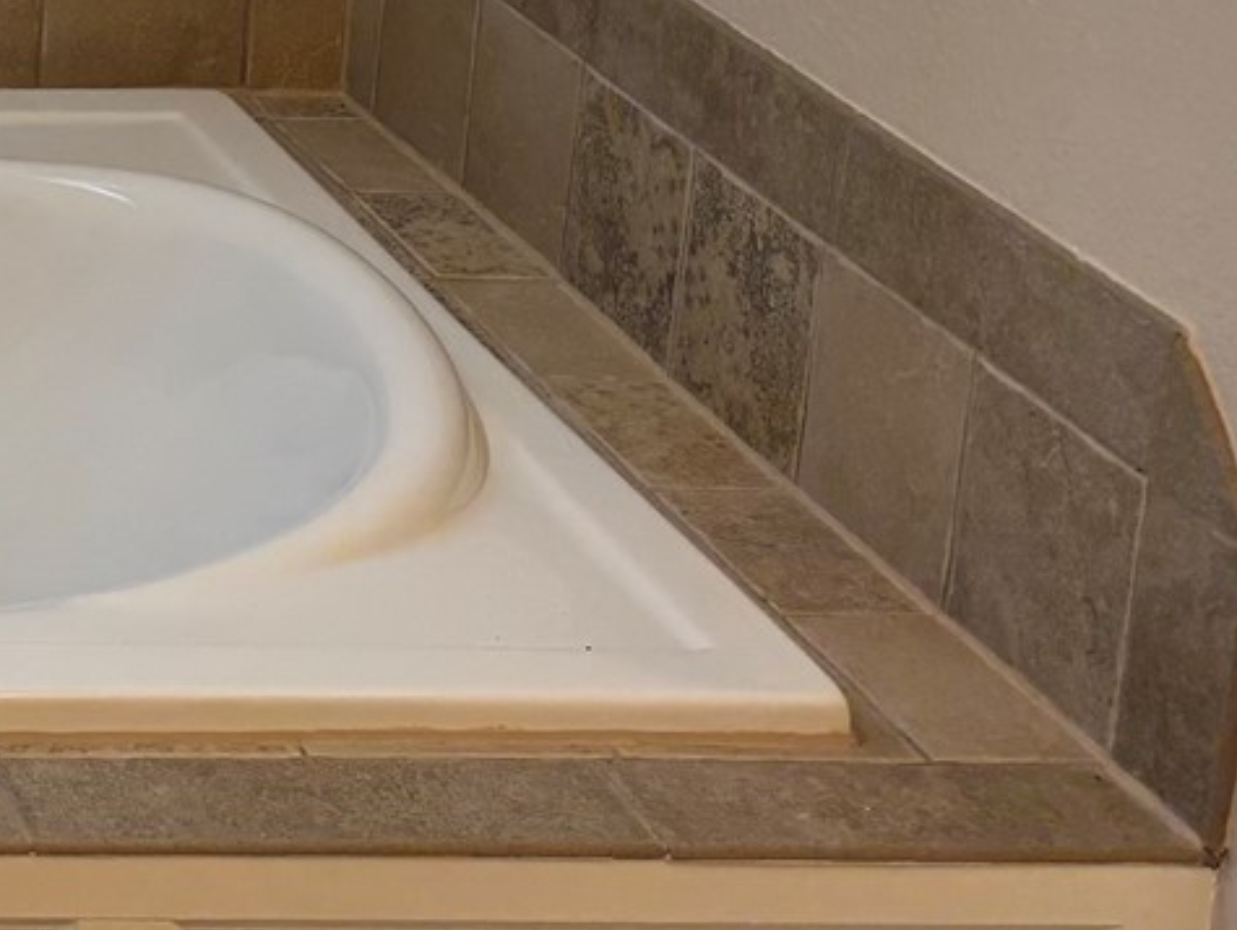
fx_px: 3755
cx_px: -1117
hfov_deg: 15.5
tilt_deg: -12.4
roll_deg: -0.3
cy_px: -448
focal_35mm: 105
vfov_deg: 13.3
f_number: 1.6
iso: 80
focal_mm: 5.96
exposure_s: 1/120
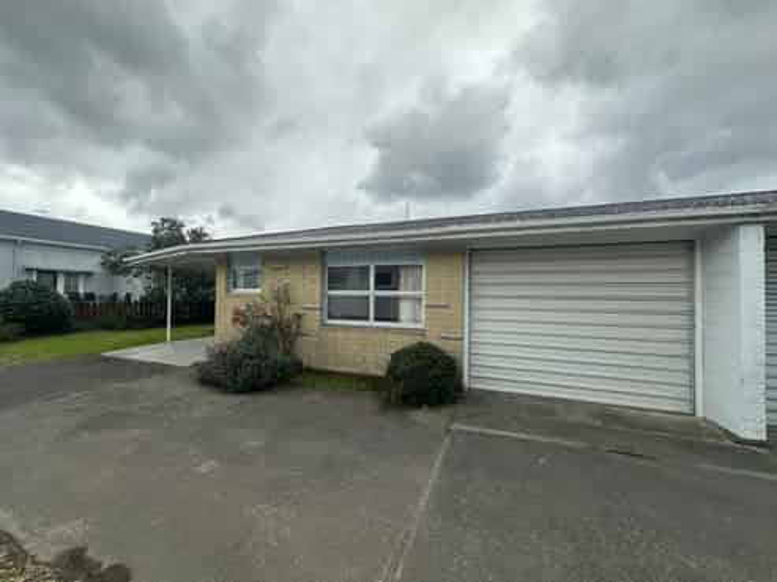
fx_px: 314
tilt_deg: +1.4
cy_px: 291
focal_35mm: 14
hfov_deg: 102.1
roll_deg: -0.1
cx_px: 388
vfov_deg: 85.6
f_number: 2.2
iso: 40
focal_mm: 2.22
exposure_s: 1/895
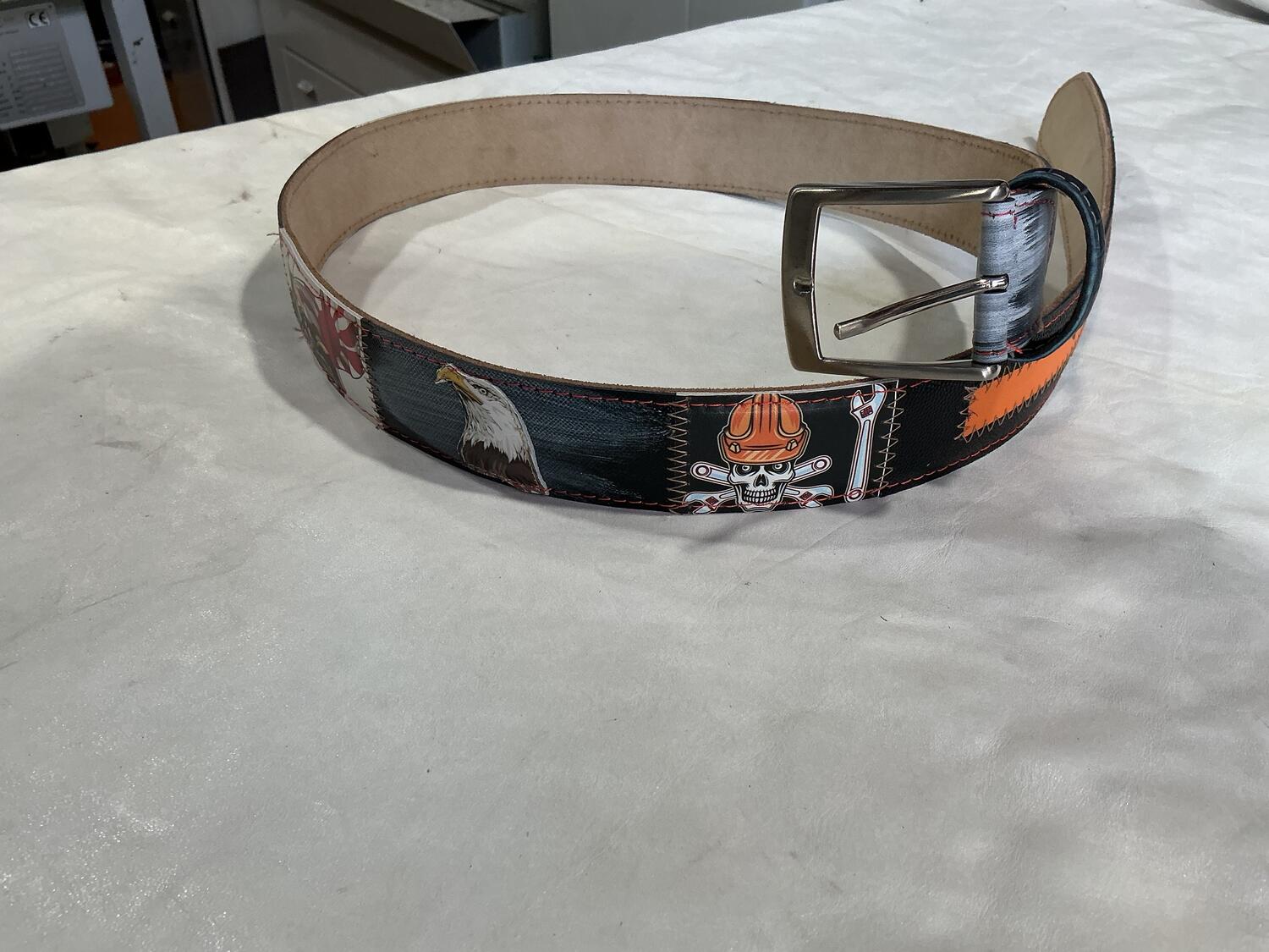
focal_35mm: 29
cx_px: 634
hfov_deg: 61.7
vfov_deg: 48.2
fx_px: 1063
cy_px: 476
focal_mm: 3
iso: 64
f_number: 1.8
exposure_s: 1/100
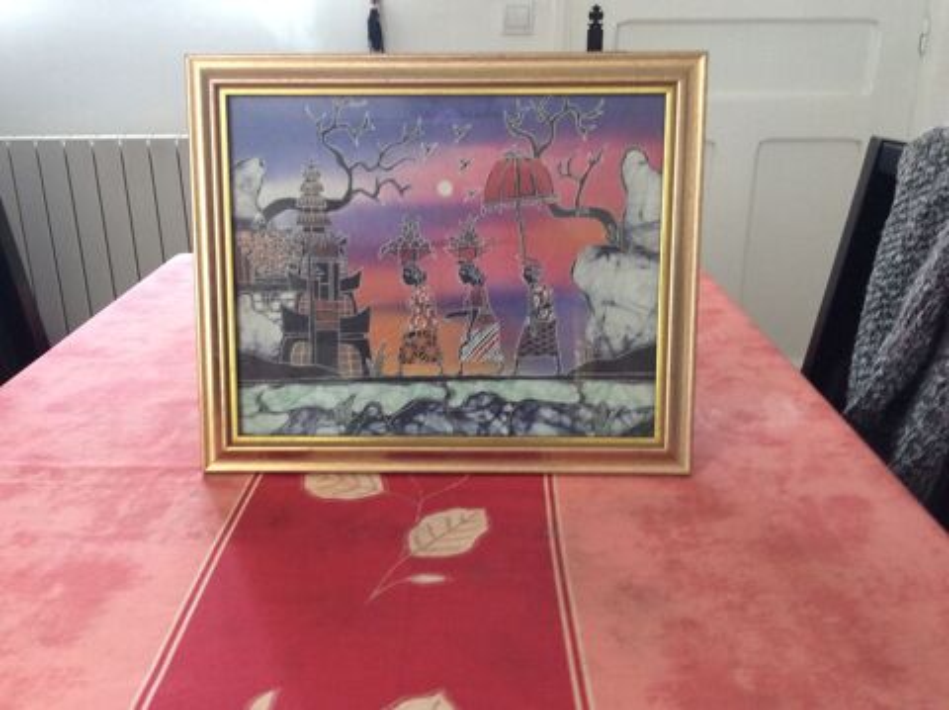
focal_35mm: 32
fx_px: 876
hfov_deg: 56.9
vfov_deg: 44.1
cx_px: 474
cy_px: 355
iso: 80
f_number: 2.4
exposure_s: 1/25
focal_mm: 3.3
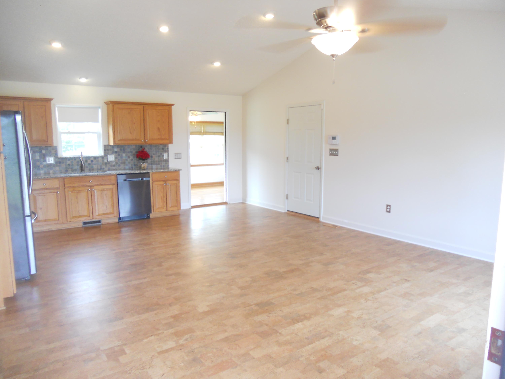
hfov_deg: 65.3
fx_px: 394
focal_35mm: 27
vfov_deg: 51.4
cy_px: 190
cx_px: 252
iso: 200
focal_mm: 4.9
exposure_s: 1/30
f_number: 3.2
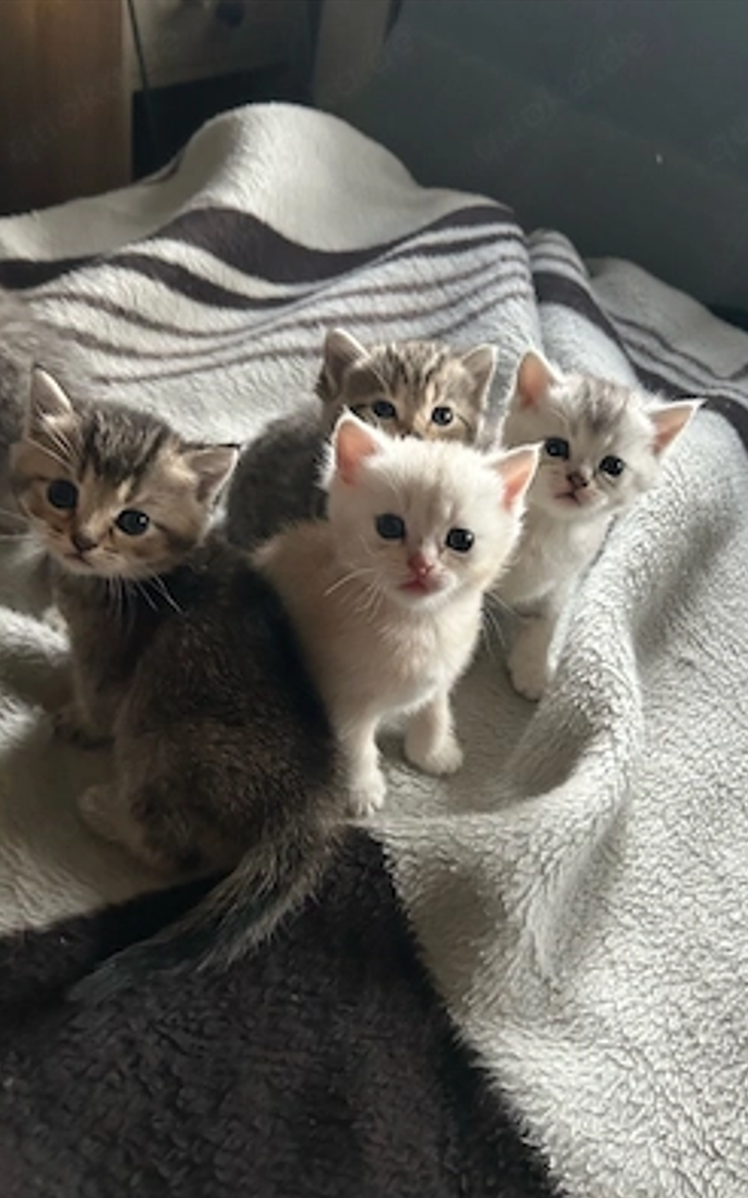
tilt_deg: -39.5
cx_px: 392
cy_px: 602
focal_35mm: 28
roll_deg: -16.4
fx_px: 914
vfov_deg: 66.5
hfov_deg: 44.5
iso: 500
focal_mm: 5.7
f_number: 1.5
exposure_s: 1/46
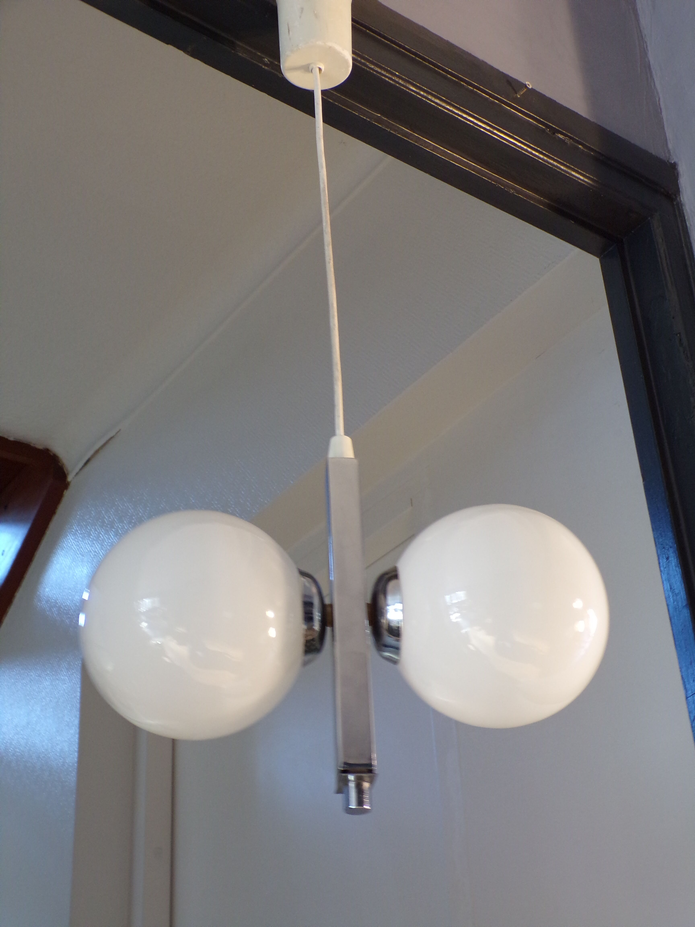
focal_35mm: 49
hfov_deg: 29.7
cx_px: 348
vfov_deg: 38.9
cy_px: 464
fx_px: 1312
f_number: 3.5
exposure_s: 1/17
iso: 201
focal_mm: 8.7
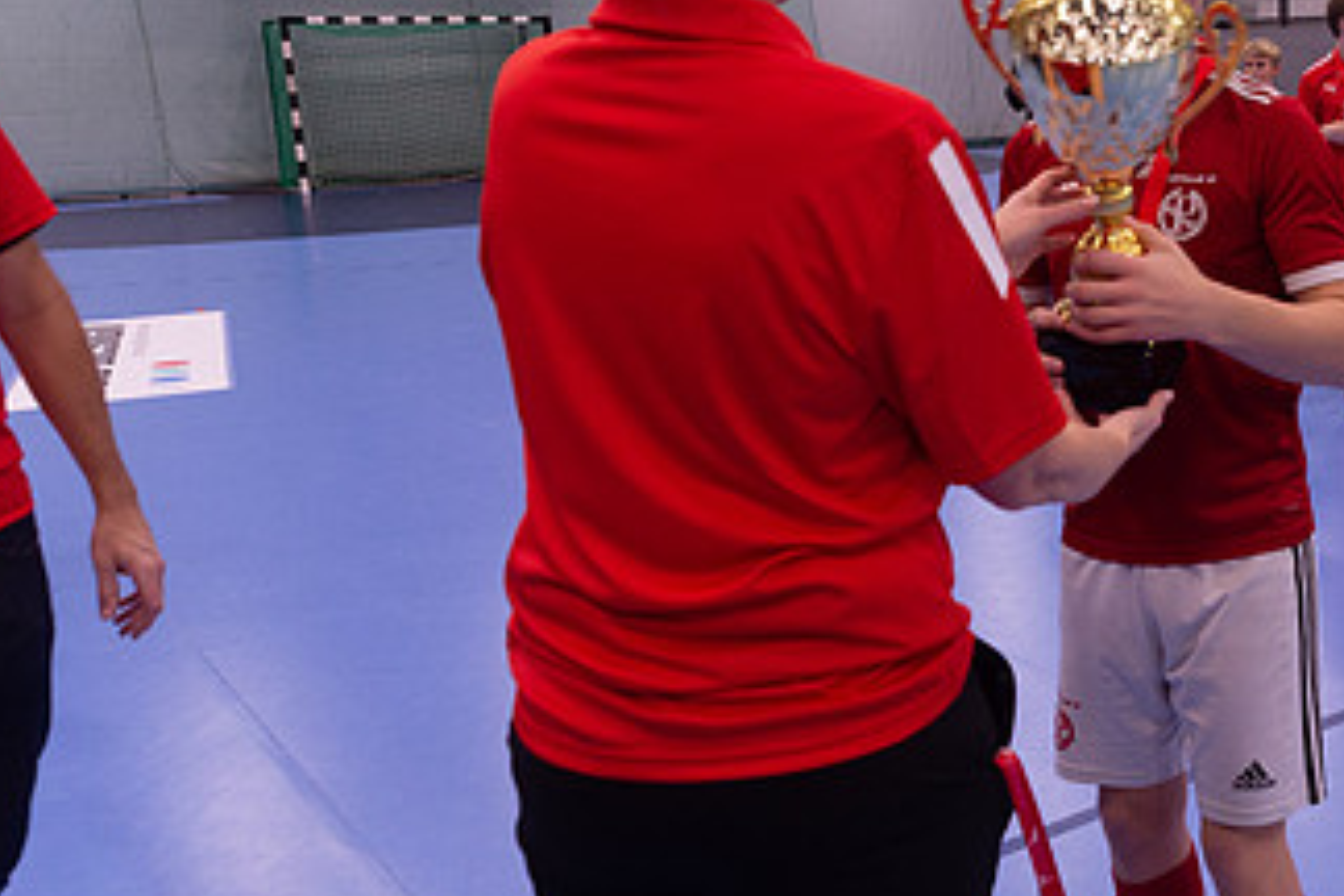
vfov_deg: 30.5
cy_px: 398
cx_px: 1174
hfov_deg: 41.5
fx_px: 1643
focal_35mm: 44
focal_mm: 24
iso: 1250
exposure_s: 1/200
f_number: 3.5
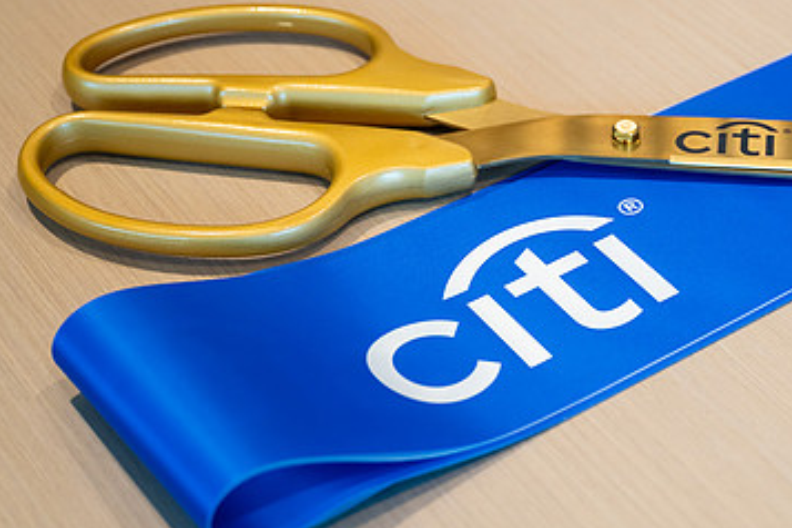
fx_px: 1958
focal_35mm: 89
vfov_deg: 15.3
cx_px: 639
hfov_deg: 22.5
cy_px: 164
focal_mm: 52
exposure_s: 1/250
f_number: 3.2
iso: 1000
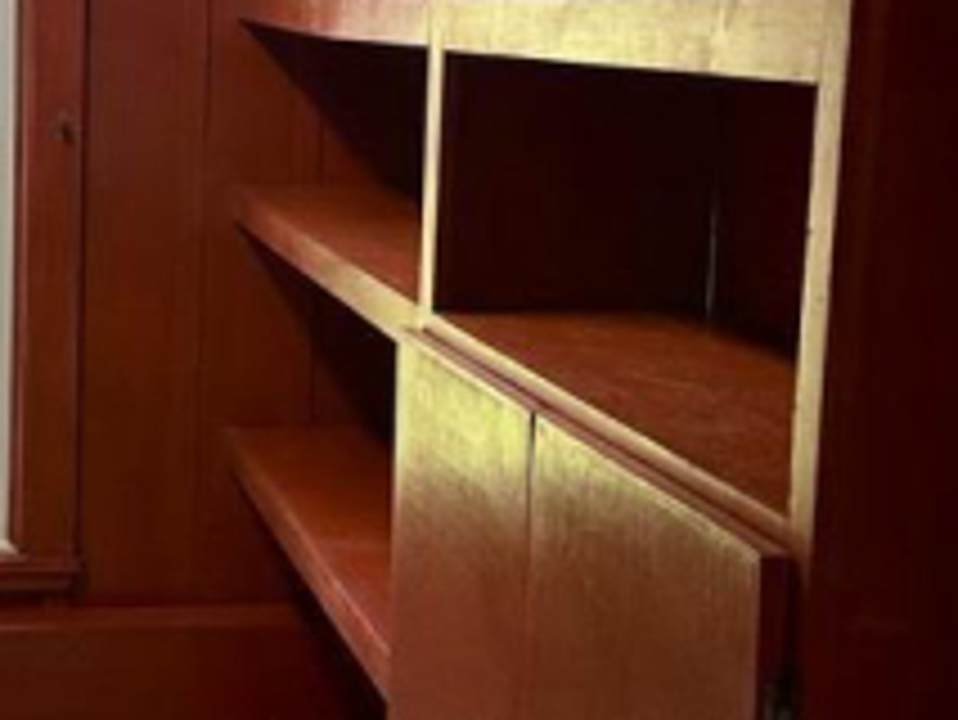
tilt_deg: -8.1
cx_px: 310
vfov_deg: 19.6
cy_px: 290
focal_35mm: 75
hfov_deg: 25.8
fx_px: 2077
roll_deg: -3.0
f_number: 1.78
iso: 80
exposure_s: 1/120
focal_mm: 6.86
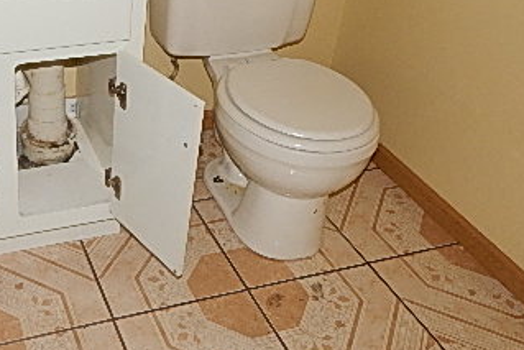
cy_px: 95
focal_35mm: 48
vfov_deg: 27.8
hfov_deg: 39.3
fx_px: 699
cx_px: 95
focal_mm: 4
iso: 200
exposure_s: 1/30
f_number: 6
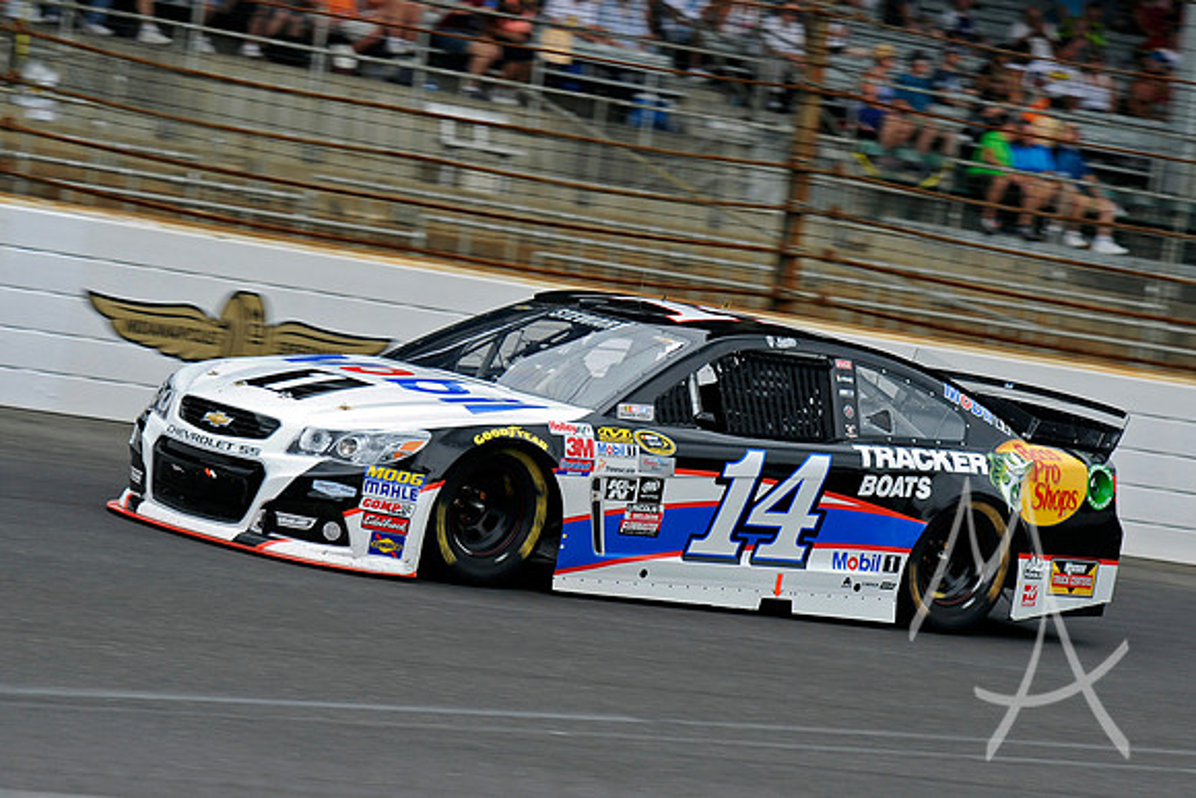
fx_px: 4054
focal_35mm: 122
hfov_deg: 16.8
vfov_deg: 11.2
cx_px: 598
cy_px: 399
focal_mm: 122
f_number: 5
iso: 500
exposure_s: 1/1000
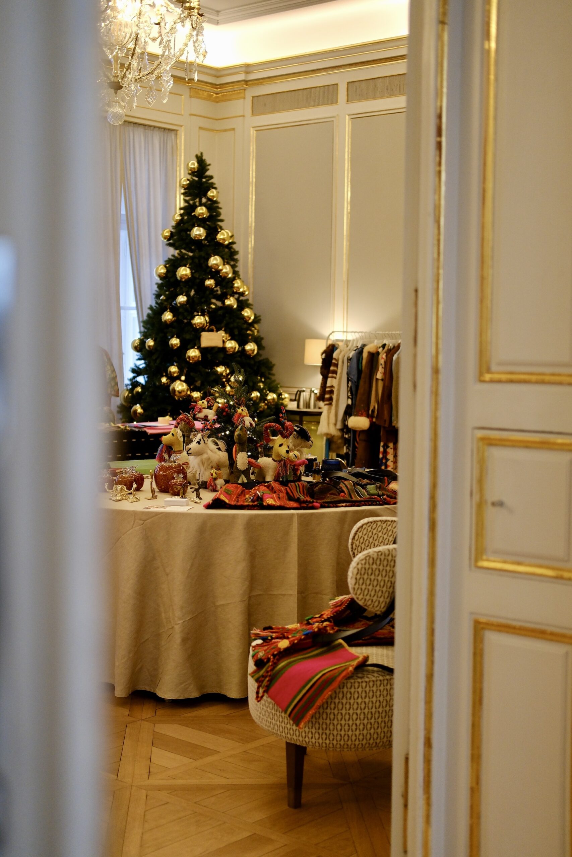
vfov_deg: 37.5
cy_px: 428
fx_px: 1263
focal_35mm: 53
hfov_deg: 25.5
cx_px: 286
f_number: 2
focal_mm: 35
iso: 1250
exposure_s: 1/250
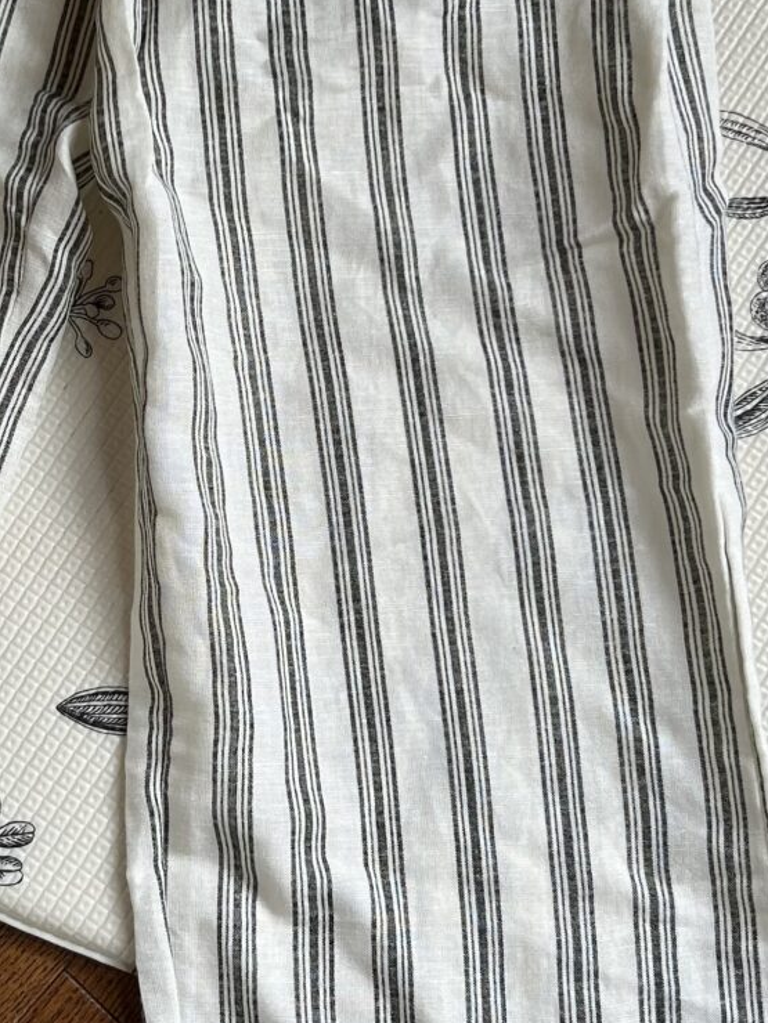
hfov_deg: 20.3
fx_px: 2130
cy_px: 426
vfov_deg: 27.0
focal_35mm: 72
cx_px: 174
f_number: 1.5
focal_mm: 5.7
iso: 40
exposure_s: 1/199
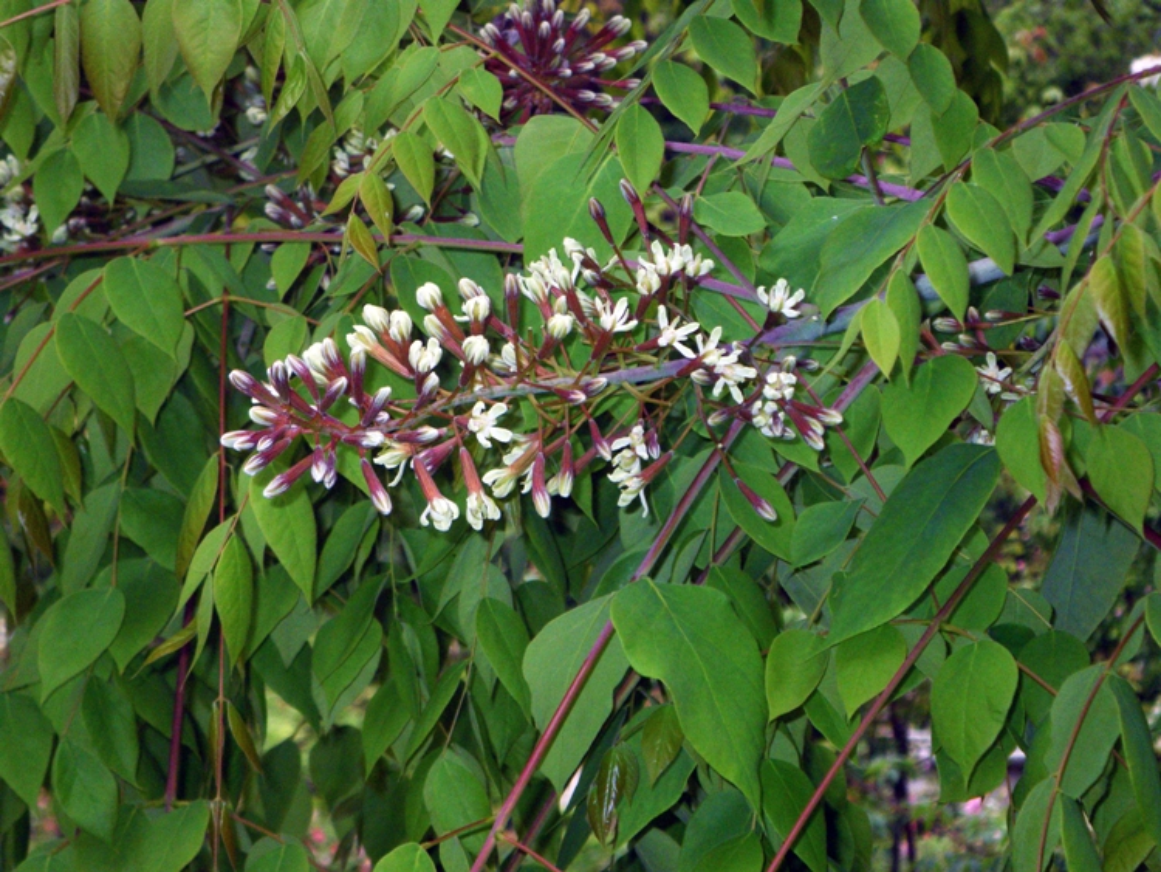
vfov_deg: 10.6
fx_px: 4697
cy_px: 436
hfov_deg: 14.1
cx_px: 580
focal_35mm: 140
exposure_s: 1/250
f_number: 5.5
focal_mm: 25
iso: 200
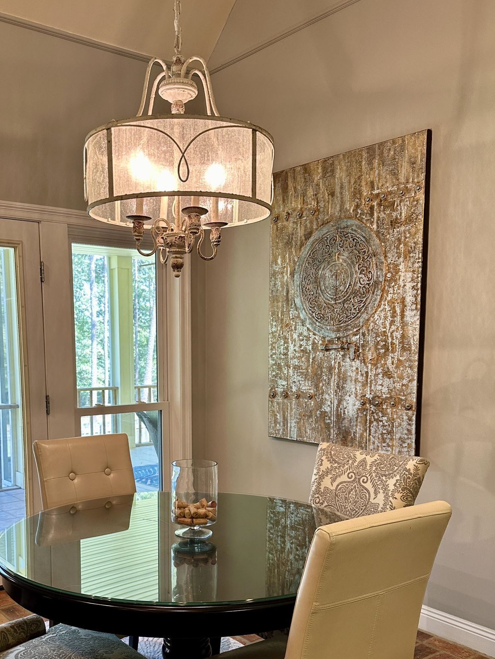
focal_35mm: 35
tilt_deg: -8.6
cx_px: 178
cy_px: 432
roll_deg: -0.1
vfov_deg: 51.8
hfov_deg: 40.3
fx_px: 667
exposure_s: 1/60
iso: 125
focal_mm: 6.86
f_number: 1.78
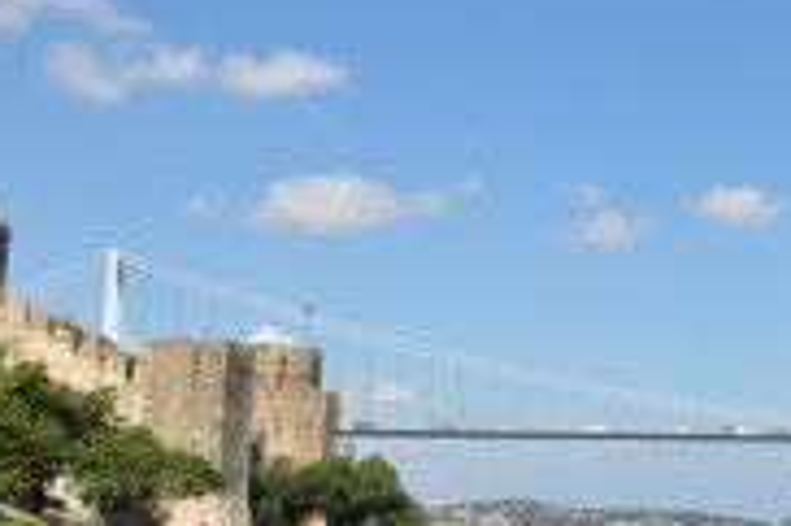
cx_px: 887
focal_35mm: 74
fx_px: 1624
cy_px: 206
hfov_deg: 25.3
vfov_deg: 18.4
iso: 200
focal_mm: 20
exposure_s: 1/320
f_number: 10
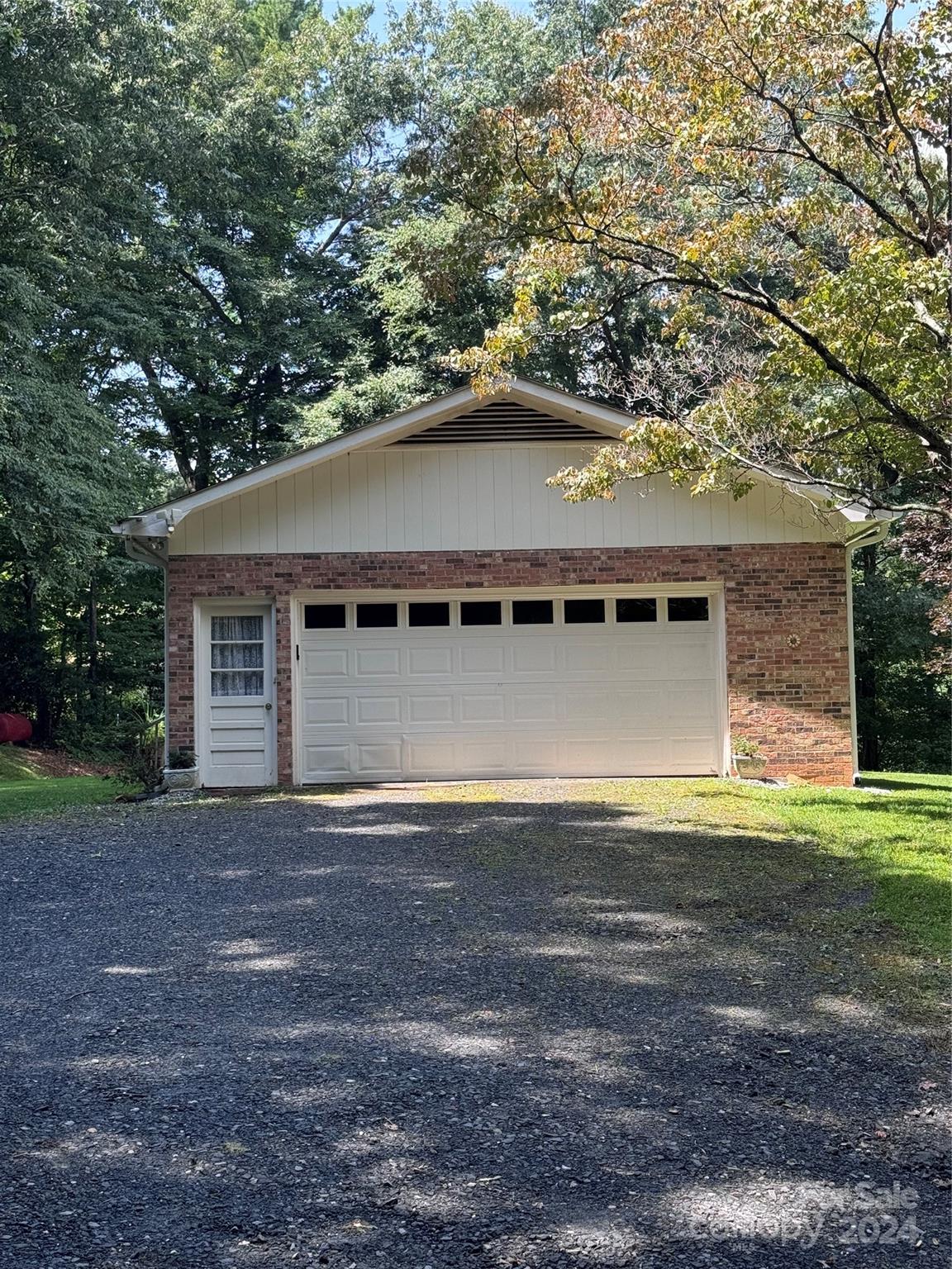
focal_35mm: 48
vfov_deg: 39.7
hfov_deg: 30.3
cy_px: 634
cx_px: 476
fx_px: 1760
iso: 64
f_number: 1.78
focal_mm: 6.76
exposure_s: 1/593
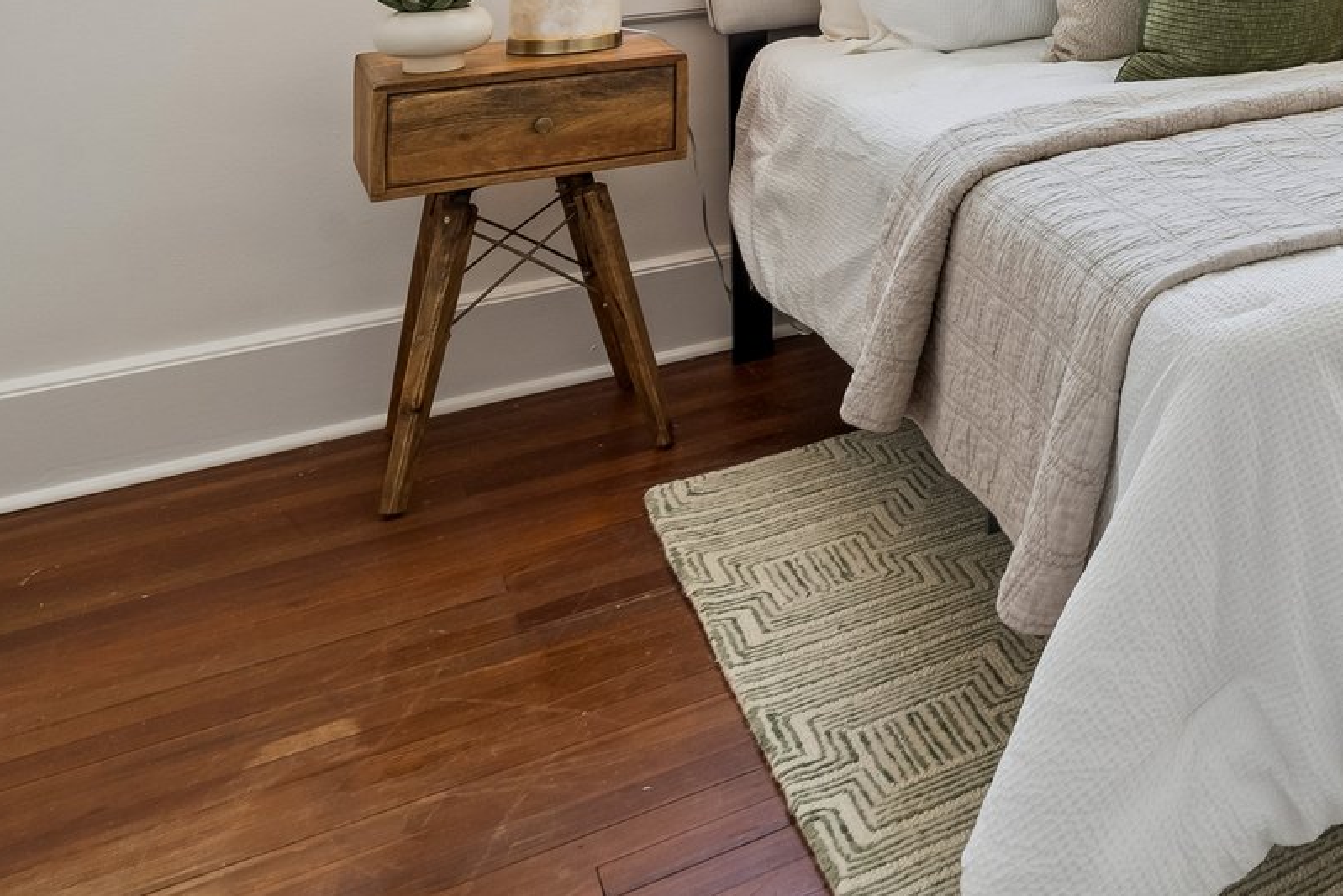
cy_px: -240
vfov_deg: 27.7
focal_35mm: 41
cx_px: 1677
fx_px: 1530
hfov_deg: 35.3
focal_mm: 16
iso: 200
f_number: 8
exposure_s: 1/50
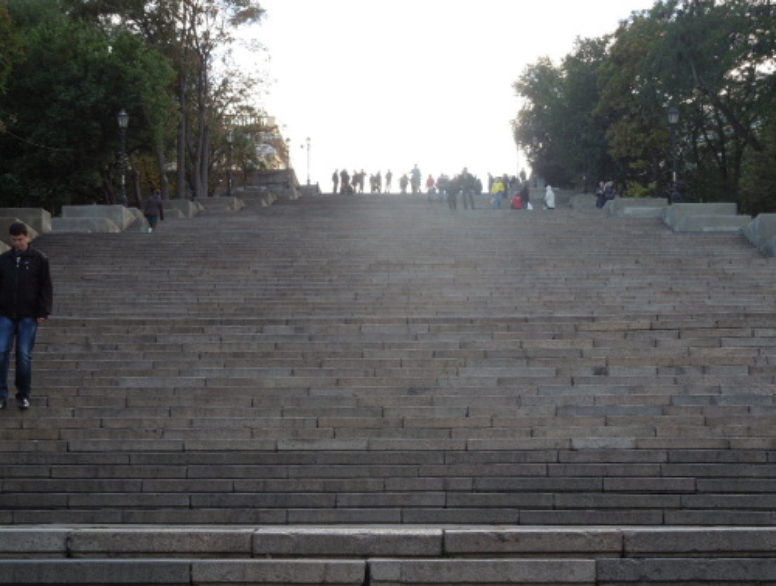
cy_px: 293
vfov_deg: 19.0
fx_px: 1754
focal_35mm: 78
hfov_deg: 25.0
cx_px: 388
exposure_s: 1/80
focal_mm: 14.1
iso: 100
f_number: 4.5
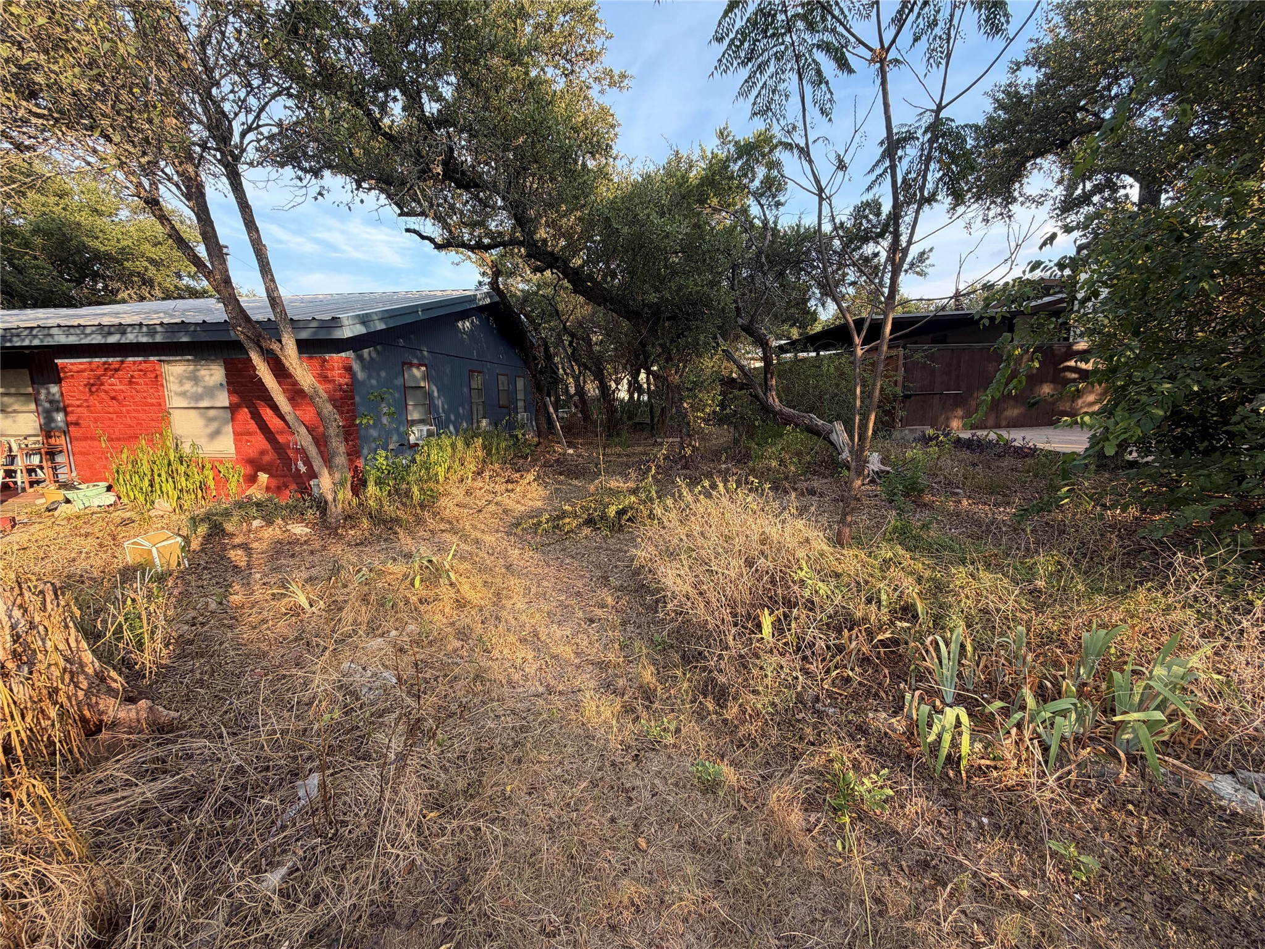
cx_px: 632
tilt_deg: -8.7
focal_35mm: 14
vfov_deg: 85.7
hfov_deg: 102.1
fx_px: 512
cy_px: 474
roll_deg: +0.9
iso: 40
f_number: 2.2
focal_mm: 2.22
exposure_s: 1/245
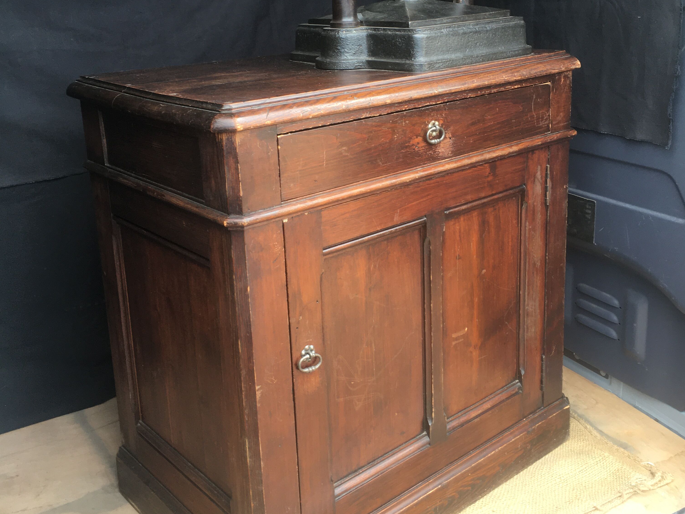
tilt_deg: -13.5
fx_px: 772
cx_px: 345
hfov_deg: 47.9
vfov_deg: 36.5
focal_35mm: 39
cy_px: 173
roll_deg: +2.2
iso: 40
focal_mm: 4.15
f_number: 2.2
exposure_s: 1/100
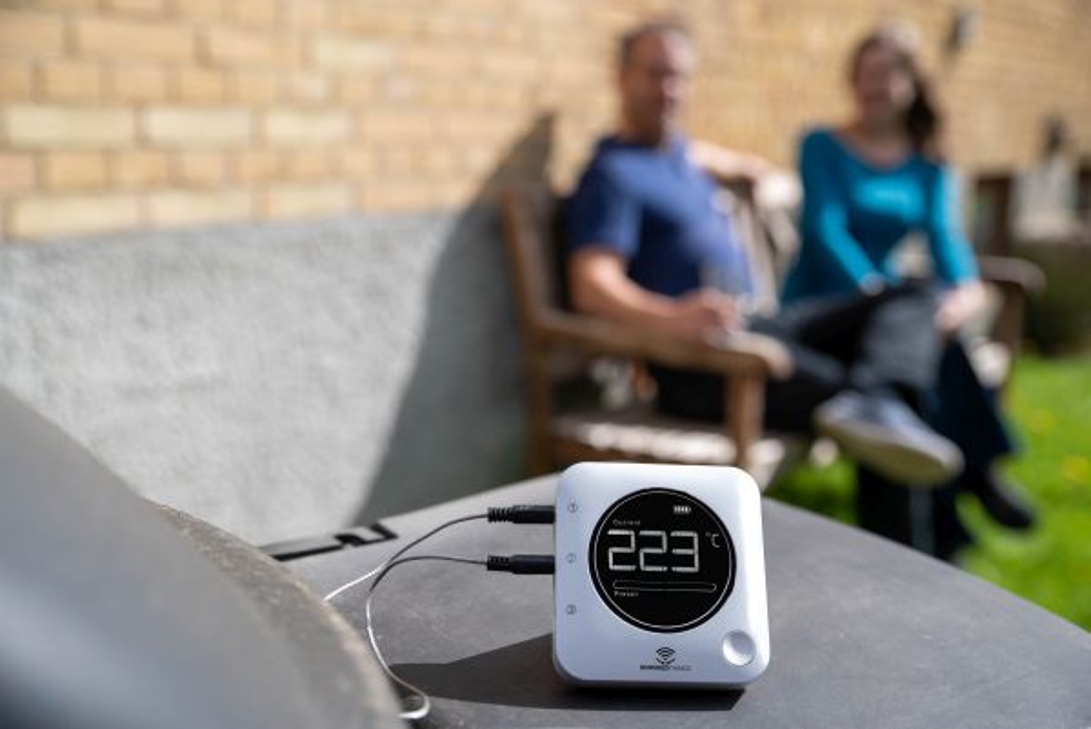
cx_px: 546
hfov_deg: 42.7
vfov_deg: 29.3
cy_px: 364
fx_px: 1395
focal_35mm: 46
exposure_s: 1/2000
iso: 200
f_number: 4
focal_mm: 46
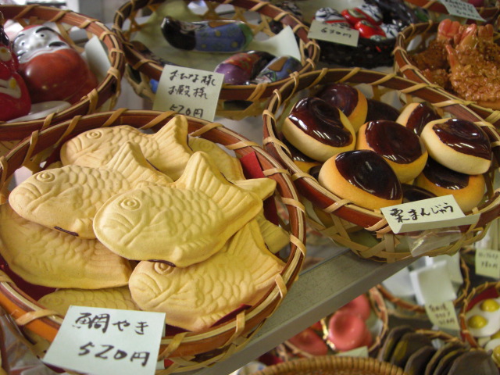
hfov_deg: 49.0
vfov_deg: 37.7
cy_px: 188
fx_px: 549
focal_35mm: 38
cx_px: 250
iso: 200
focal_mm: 6.2
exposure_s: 1/80
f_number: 2.7
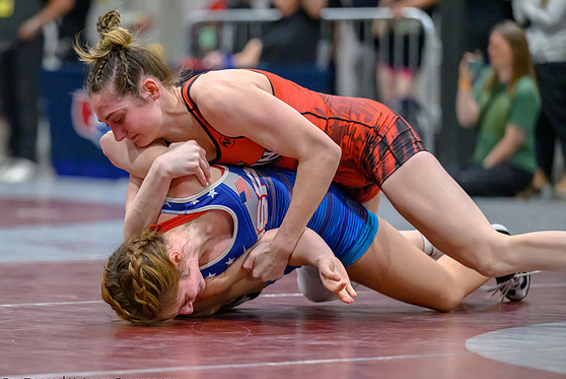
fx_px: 3493
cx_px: 184
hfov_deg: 9.3
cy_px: 214
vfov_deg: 6.2
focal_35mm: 222
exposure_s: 1/640
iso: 11400
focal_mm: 150
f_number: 2.8
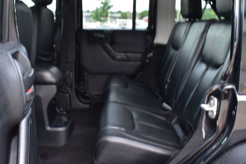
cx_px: 107
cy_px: 83
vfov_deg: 35.9
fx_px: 253
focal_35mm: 37
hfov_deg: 51.8
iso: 1400
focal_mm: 18
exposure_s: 1/15
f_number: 6.3
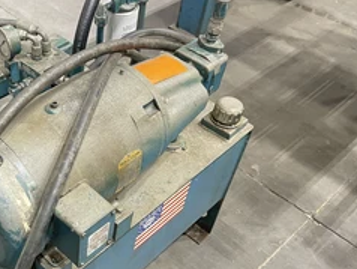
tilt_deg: -48.6
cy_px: 183
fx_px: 434
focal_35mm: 42
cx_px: 88
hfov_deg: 43.3
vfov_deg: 34.0
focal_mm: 5.1
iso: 500
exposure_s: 1/30
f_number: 1.6
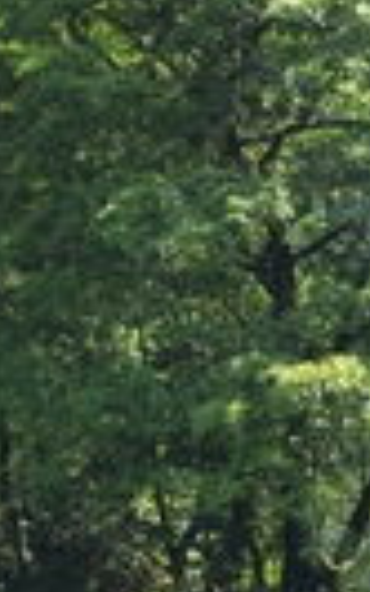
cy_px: 754
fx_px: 6913
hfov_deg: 3.0
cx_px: 941
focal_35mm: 428
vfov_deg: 4.9
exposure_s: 1/400
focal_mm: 70
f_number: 2.8
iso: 64
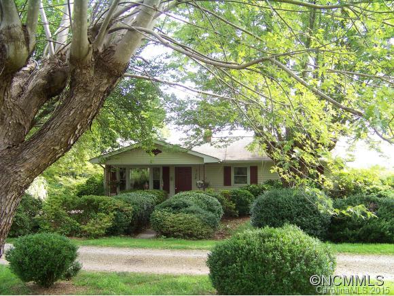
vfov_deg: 39.7
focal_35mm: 36
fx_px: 410
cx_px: 197
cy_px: 148
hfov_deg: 51.3
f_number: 2.8
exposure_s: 1/80
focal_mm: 5.85
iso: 67
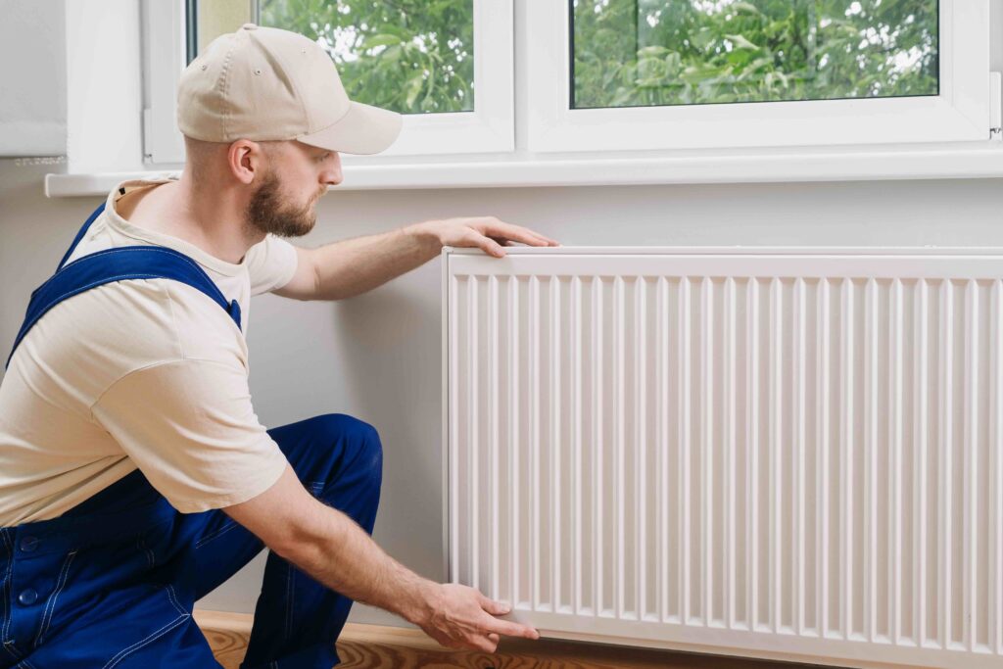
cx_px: 502
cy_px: 334
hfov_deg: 54.4
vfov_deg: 37.9
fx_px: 975
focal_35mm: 35
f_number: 5.6
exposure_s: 1/160
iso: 250
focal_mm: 35
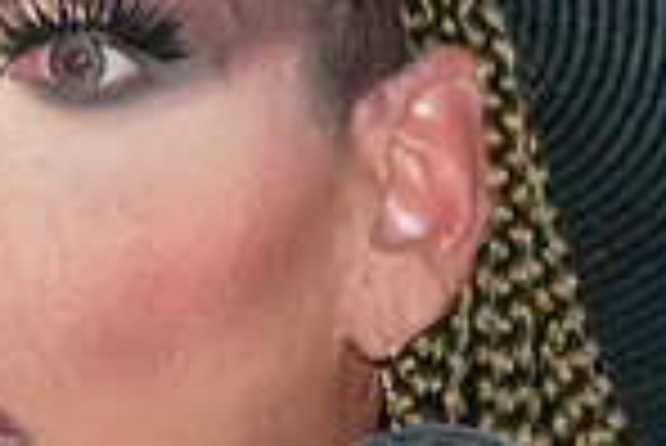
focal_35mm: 411
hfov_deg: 5.0
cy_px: 466
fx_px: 7611
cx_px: 270
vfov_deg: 3.3
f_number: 4.5
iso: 6400
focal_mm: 70
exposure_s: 1/60
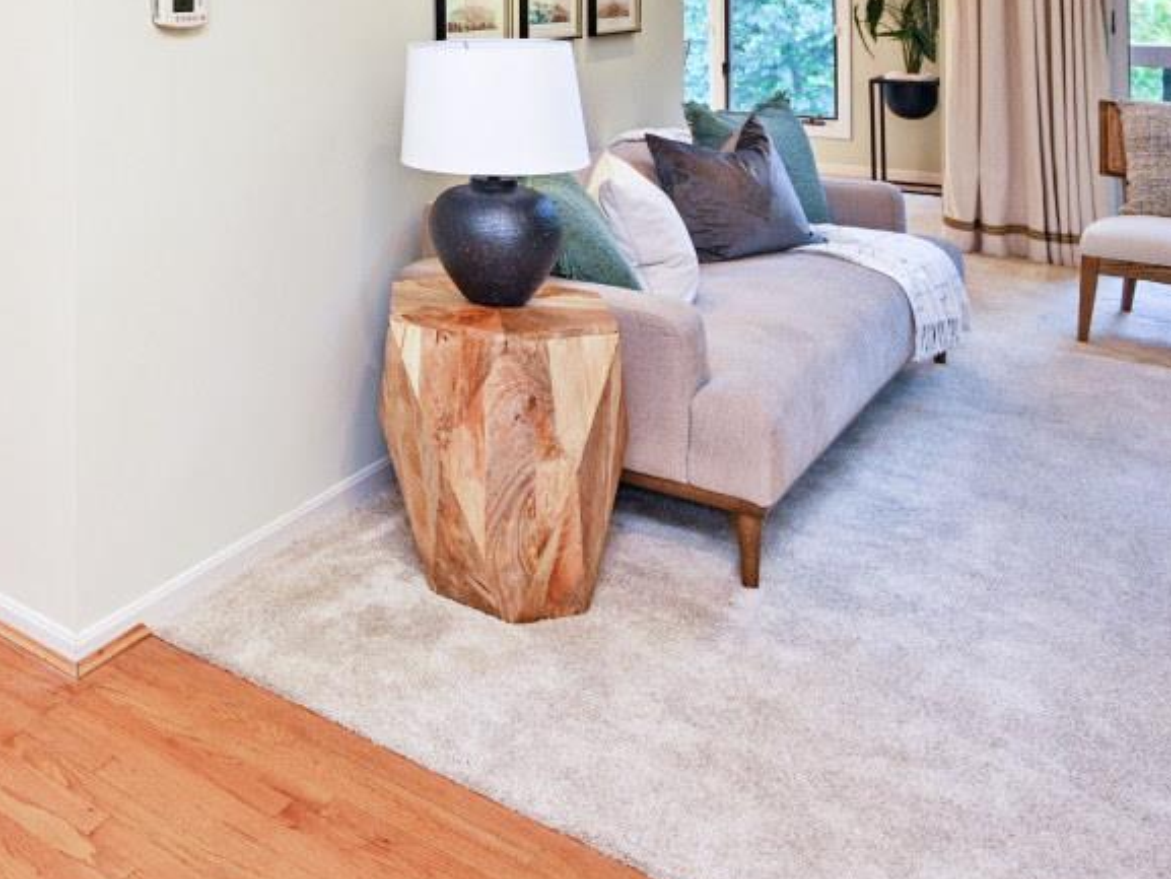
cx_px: 10
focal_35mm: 35
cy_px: -35
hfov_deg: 44.9
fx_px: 1184
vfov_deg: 36.0
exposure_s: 1/60
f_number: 4
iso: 640
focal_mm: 14
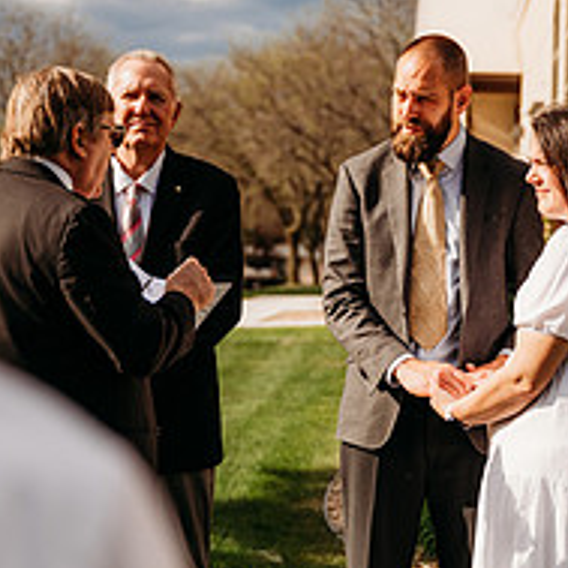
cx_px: 439
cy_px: 376
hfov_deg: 15.6
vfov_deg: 15.7
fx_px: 2061
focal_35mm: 111
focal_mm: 55
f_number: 2.8
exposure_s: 1/4000
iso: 125
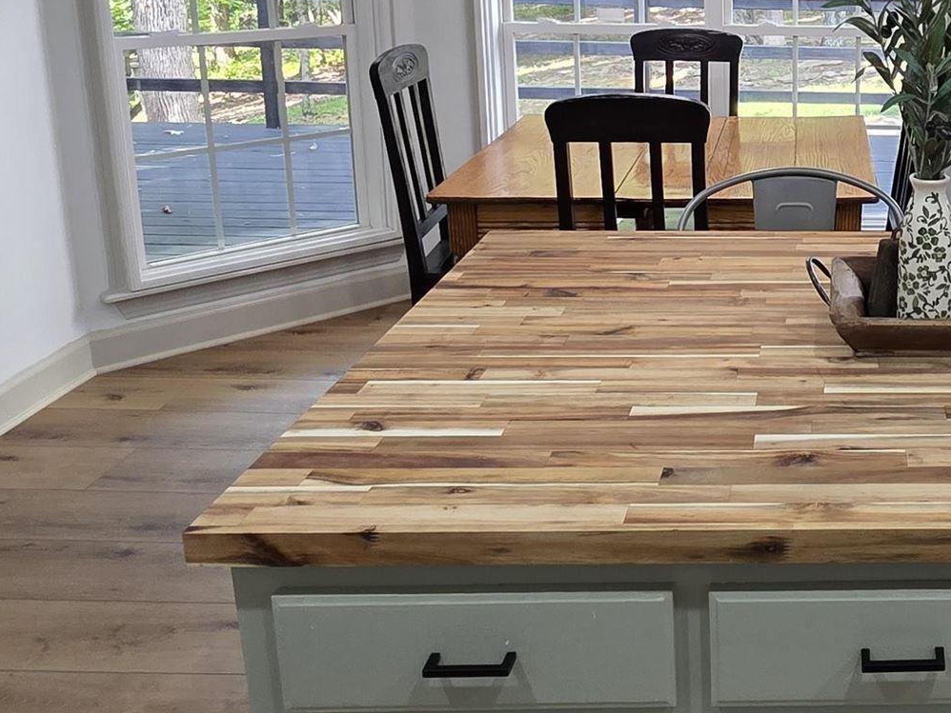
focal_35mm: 40
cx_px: 888
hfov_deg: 42.2
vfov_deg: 35.0
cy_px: 157
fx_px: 1099
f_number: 1.9
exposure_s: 1/120
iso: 200
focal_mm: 2.2
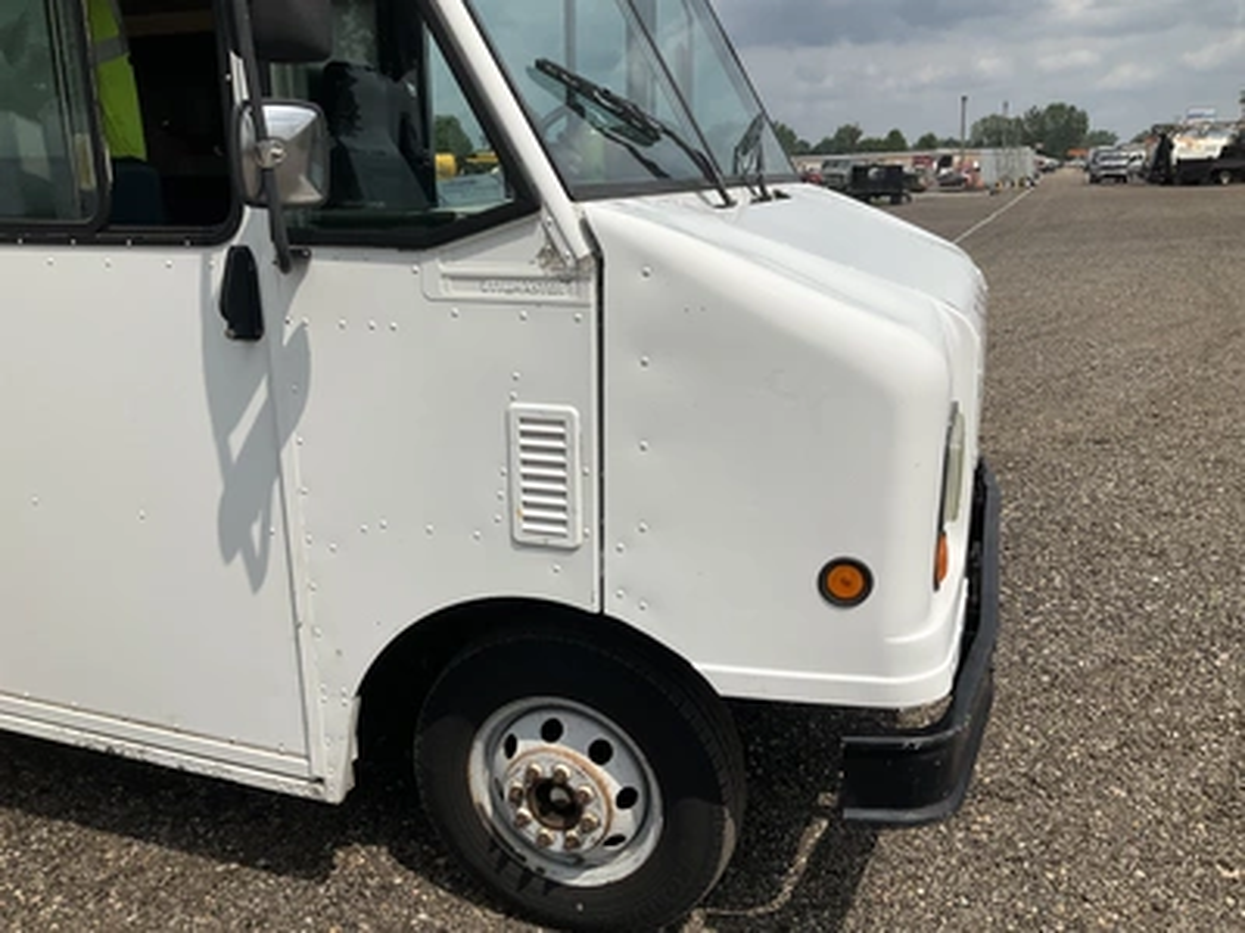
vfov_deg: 48.2
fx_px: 1043
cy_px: 466
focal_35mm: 29
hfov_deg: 61.7
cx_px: 622
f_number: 1.8
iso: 25
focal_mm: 3
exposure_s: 1/3788
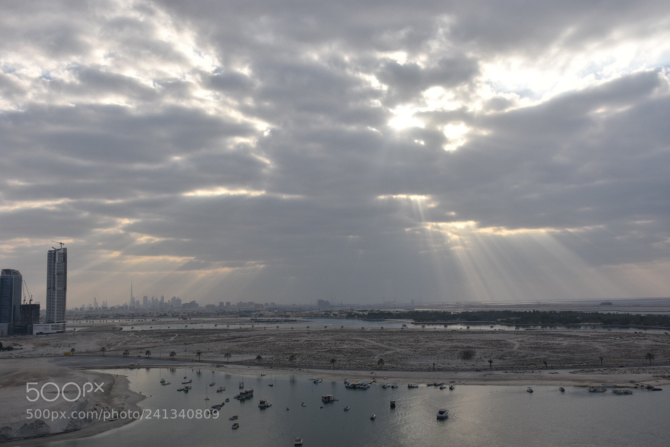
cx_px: 335
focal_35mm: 36
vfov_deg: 36.9
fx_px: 670
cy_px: 224
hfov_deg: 53.1
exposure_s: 1/500
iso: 125
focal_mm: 24
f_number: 8
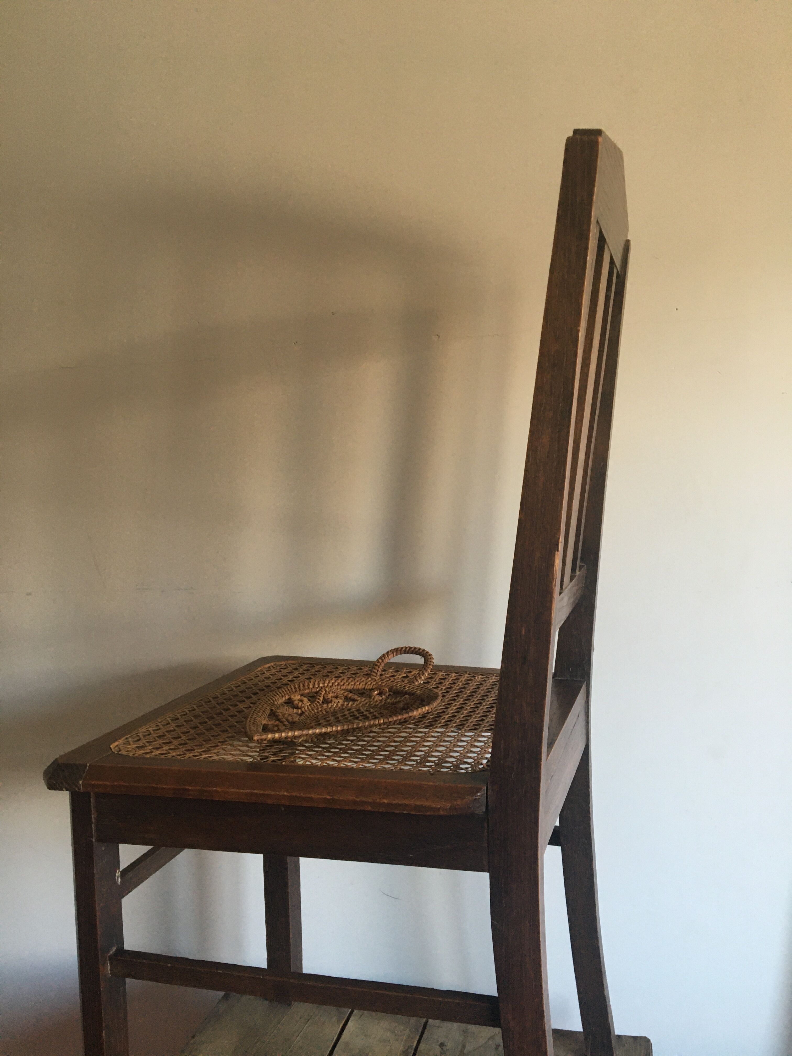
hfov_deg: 48.2
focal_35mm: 29
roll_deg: +1.6
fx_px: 885
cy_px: 528
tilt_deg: -4.6
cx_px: 396
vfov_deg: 61.7
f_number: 2.2
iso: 125
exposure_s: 1/33
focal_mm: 4.15
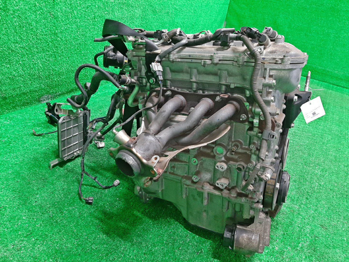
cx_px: 174
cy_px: 131
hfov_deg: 67.3
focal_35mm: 26
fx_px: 262
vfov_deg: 53.1
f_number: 1.7
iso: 198
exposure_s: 1/33
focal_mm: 3.93
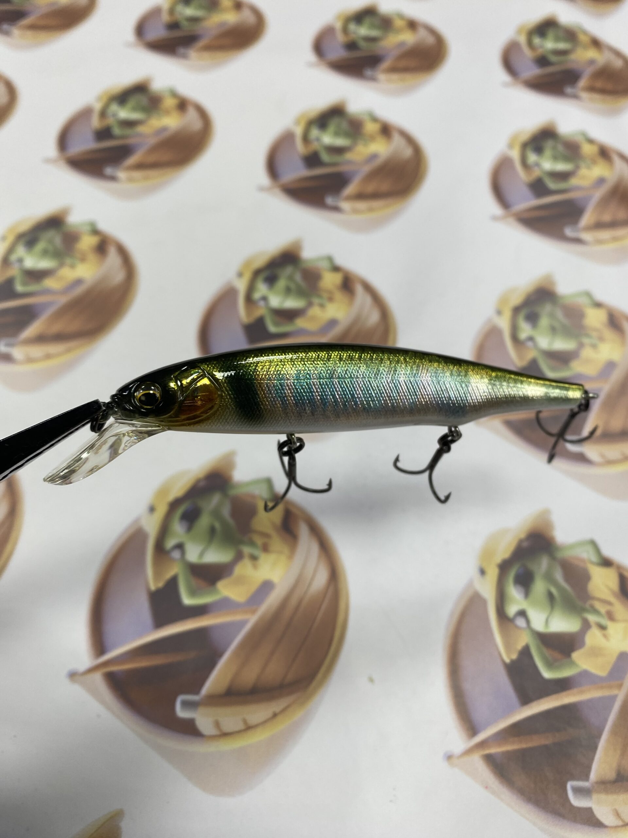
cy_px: 419
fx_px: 605
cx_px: 314
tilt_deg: -55.5
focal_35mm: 25
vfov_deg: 69.4
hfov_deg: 54.9
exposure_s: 1/60
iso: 64
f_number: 1.8
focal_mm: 4.25
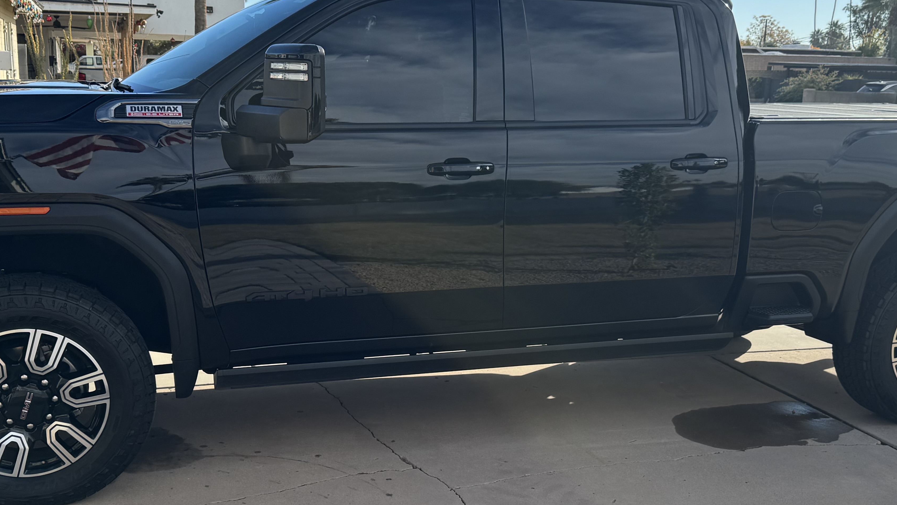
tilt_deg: -13.8
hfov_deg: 46.4
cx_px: 473
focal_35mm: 44
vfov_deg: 27.0
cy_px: 307
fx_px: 1047
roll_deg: -1.6
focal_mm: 6.76
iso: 80
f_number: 1.78
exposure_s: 1/2415
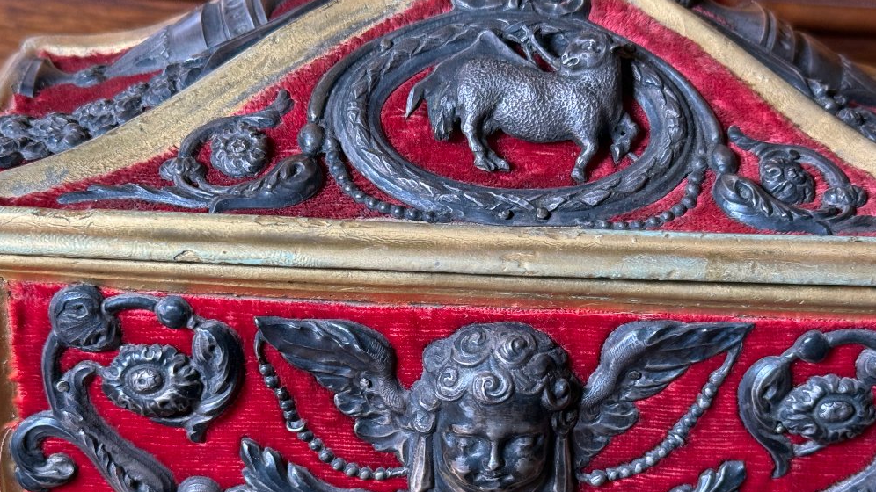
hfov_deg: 33.3
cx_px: 470
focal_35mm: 63
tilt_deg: -30.6
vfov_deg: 18.9
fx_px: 1463
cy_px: 393
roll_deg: -4.3
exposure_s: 1/67
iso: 100
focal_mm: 6.76
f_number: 1.78
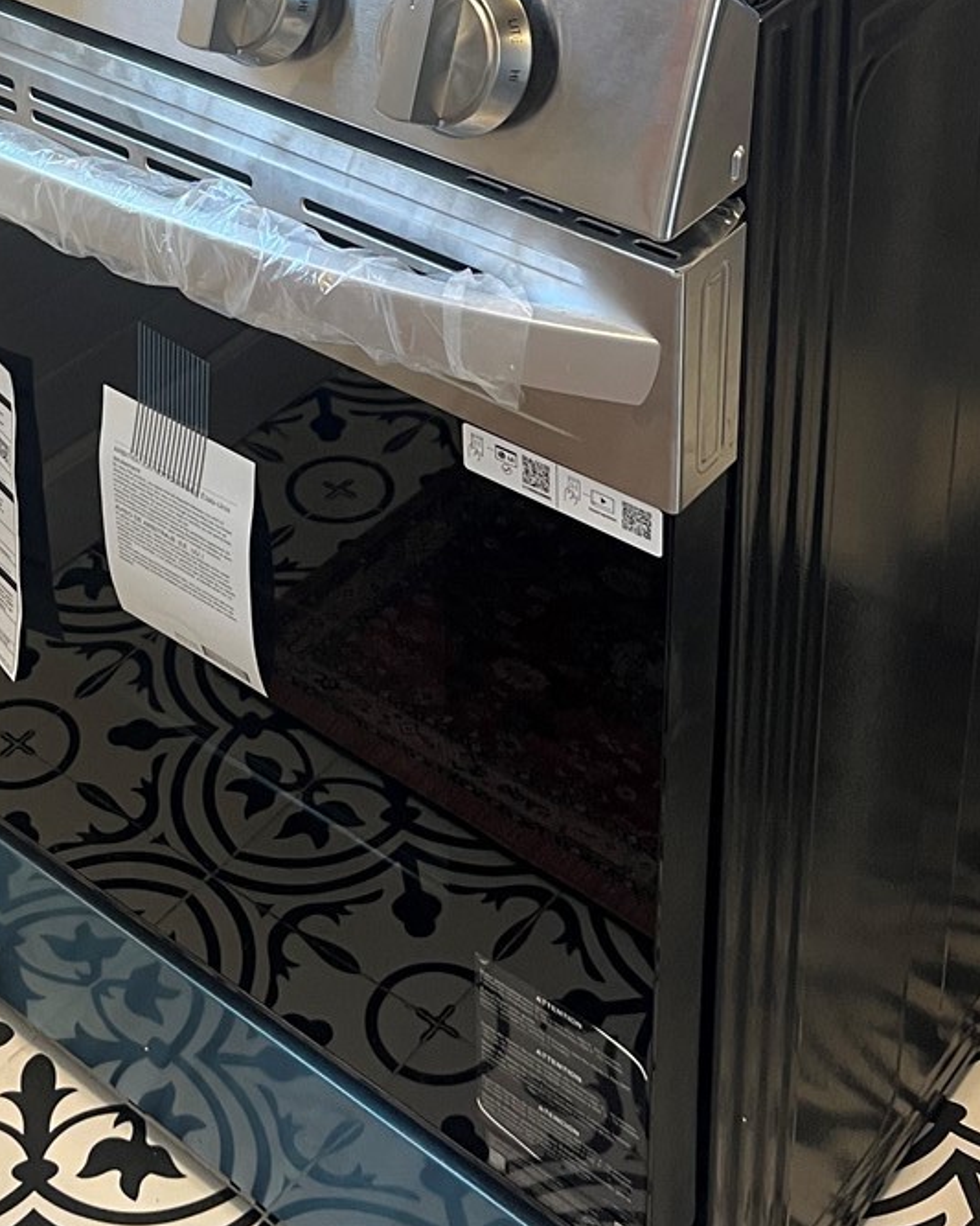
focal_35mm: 61
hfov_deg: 24.5
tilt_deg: -24.2
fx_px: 2211
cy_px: -37
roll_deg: +3.9
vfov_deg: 28.7
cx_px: 175
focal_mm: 5.7
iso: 100
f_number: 1.5
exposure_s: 1/60
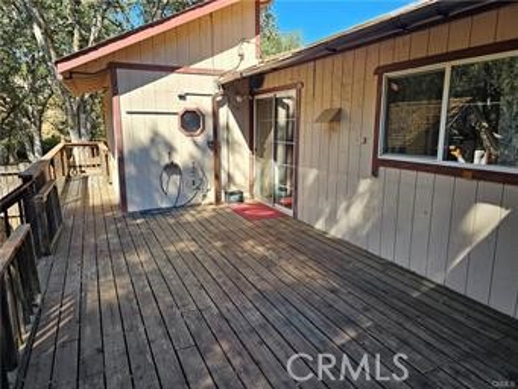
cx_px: 259
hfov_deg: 73.9
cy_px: 194
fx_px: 344
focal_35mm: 23
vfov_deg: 58.9
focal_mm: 6.3
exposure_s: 1/149
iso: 10
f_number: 1.7
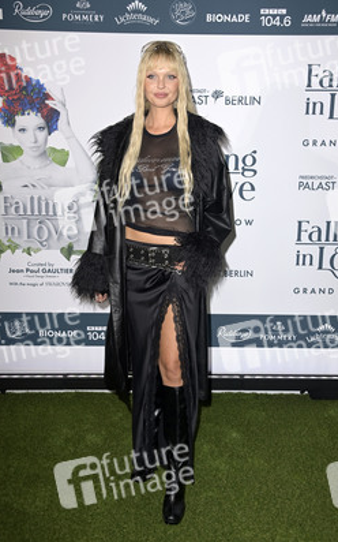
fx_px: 604
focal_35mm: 41
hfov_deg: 31.2
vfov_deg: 48.2
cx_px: 164
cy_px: 272
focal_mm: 40
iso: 640
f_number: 5.6
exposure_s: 1/250
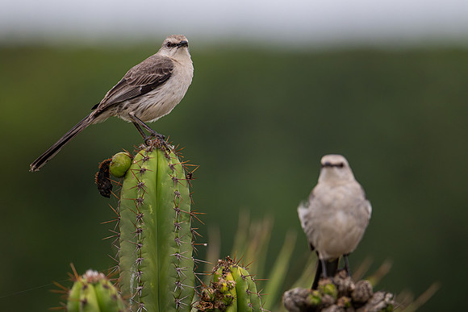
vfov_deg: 1.9
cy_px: 139
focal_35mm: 714
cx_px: 229
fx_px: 9287
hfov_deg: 2.9
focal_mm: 560
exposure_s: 1/500
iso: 3200
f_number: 6.3
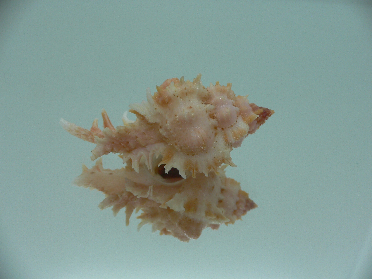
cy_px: 140
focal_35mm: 35
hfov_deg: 52.6
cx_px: 186
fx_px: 376
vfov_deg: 40.7
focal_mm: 4.6
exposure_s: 1/60
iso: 80
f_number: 2.8
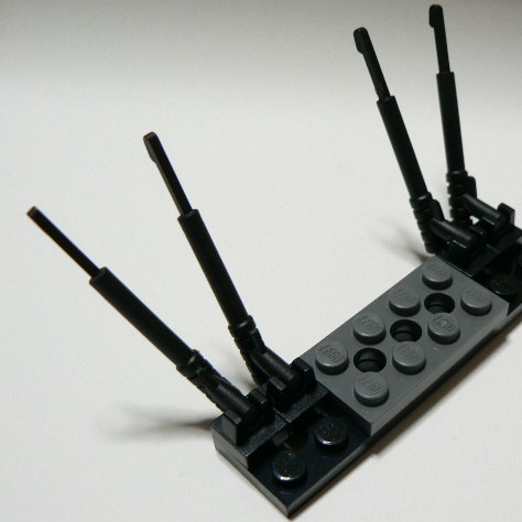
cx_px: 317
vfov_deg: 39.2
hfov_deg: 39.0
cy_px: 261
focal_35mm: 43
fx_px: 734
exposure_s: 1/15
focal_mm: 6
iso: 150
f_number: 2.8
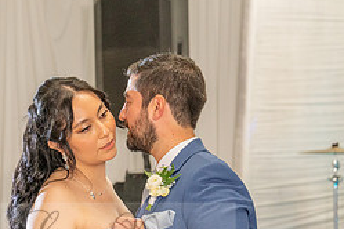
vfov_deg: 6.4
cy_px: 291
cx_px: 72
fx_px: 2026
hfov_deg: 9.7
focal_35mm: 212
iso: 640
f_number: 4
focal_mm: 70
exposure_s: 1/125
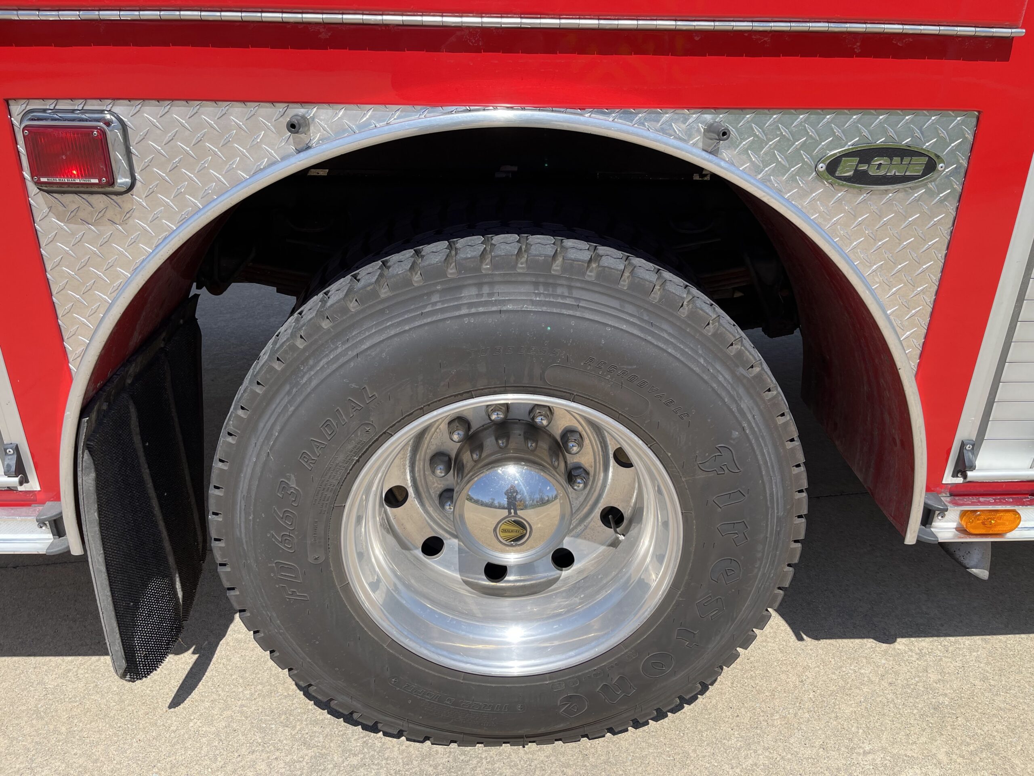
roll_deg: +0.0
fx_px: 777
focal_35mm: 26
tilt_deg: -25.2
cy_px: 388
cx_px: 517
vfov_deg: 53.1
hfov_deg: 67.3
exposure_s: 1/2288
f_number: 1.6
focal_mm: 5.1
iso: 32
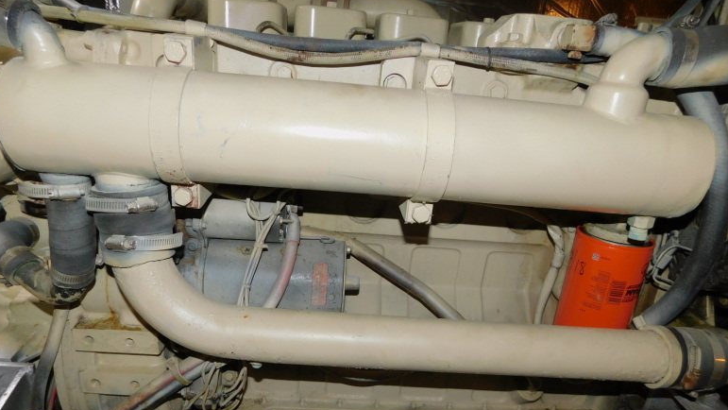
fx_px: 502
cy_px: 260
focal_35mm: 26
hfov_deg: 71.9
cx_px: 366
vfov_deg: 44.0
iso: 200
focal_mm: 4
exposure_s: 1/30
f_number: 3
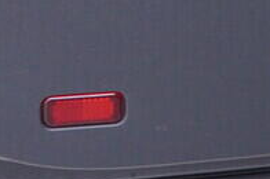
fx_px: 1984
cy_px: -387
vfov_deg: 4.9
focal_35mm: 265
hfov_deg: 7.8
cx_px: 238
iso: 125
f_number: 2.8
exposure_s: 1/40
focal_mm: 24
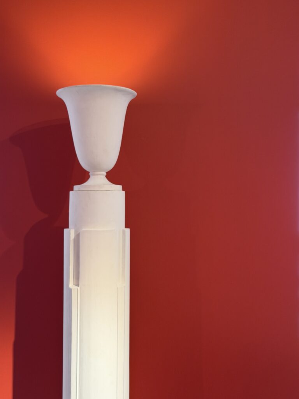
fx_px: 553
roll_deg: -0.7
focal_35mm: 48
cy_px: 200
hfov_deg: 30.3
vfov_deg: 39.7
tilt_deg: -0.3
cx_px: 150
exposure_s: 1/50
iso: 125
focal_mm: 6.76
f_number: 1.78
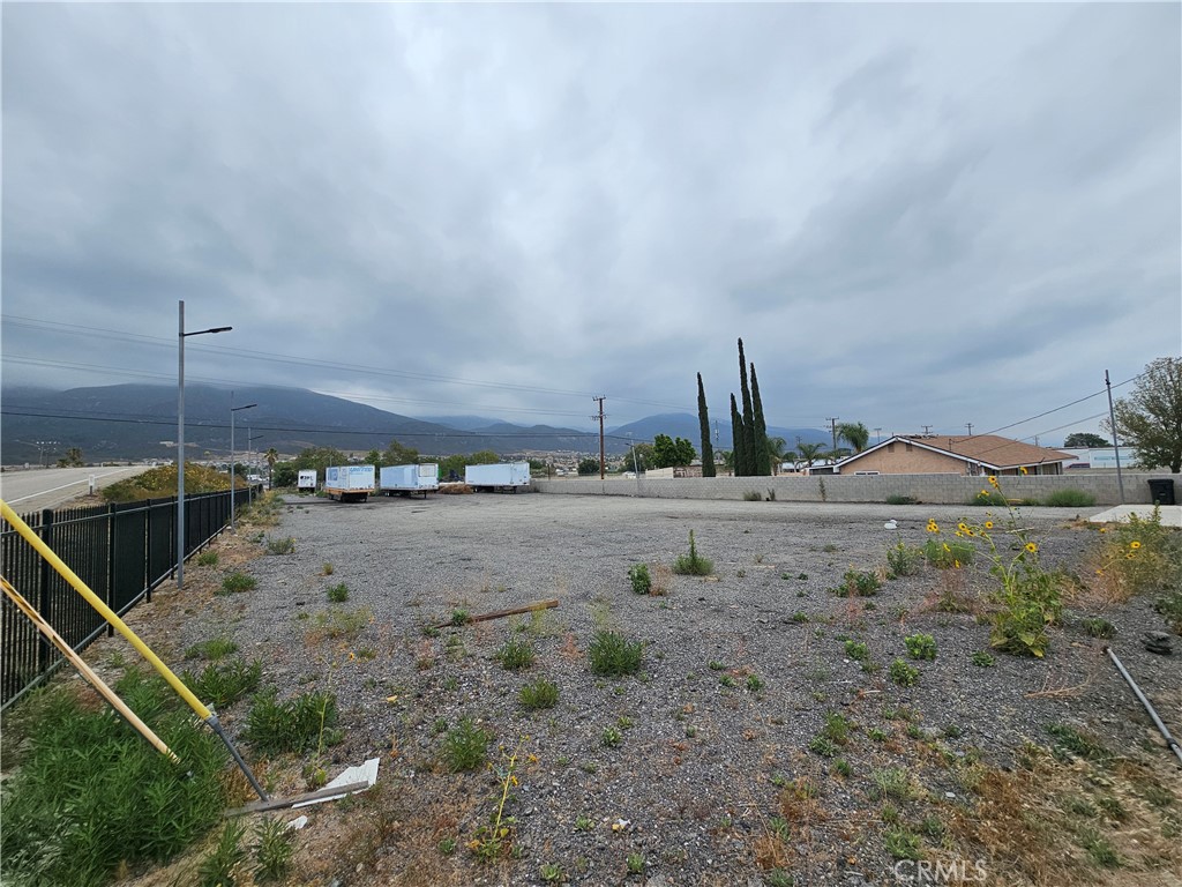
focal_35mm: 13
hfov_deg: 106.2
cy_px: 444
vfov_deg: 89.9
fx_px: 444
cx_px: 591
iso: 50
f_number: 2.2
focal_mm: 2.2
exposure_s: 1/2859
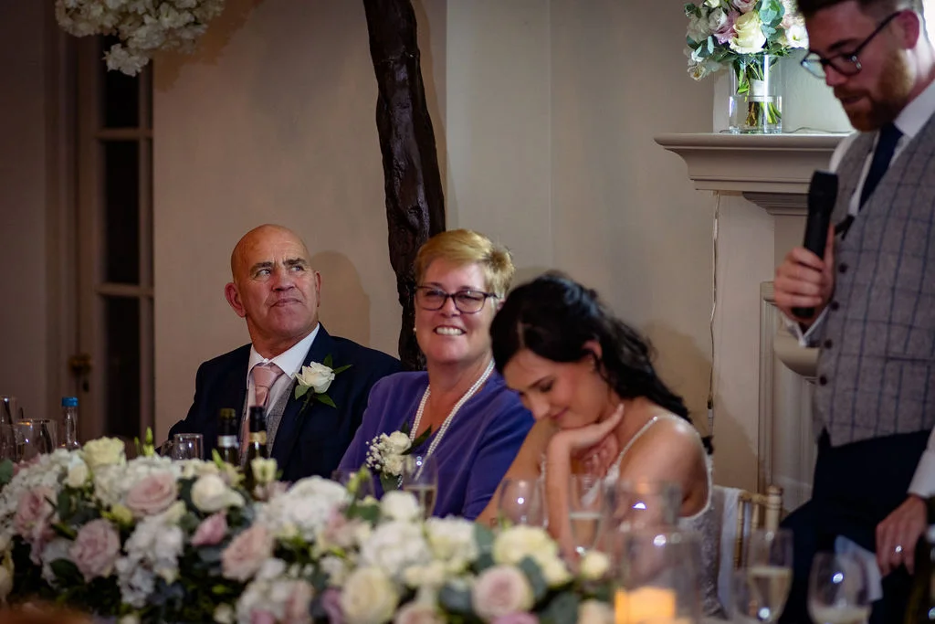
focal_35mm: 127
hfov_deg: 16.1
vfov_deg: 10.8
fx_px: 3299
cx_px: 468
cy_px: 312
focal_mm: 85
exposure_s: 1/200
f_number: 1.8
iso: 1000
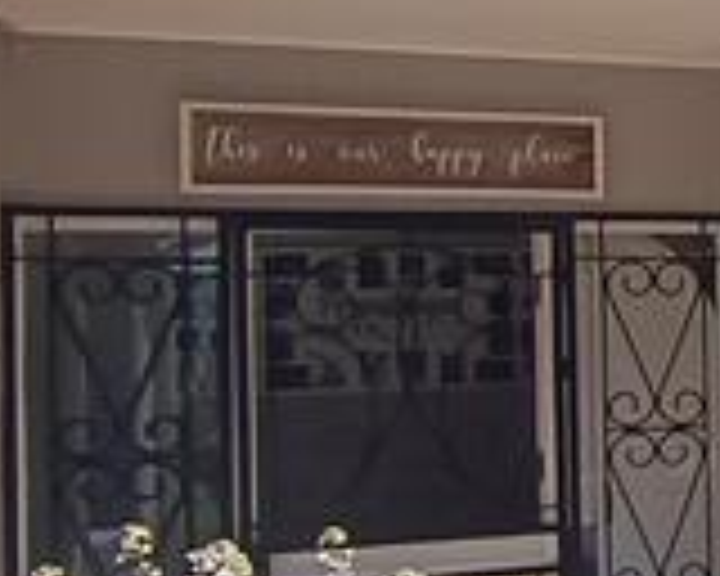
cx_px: 1476
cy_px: 338
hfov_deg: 16.7
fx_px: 1769
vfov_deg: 18.5
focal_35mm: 83
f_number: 2.2
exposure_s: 1/539
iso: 102
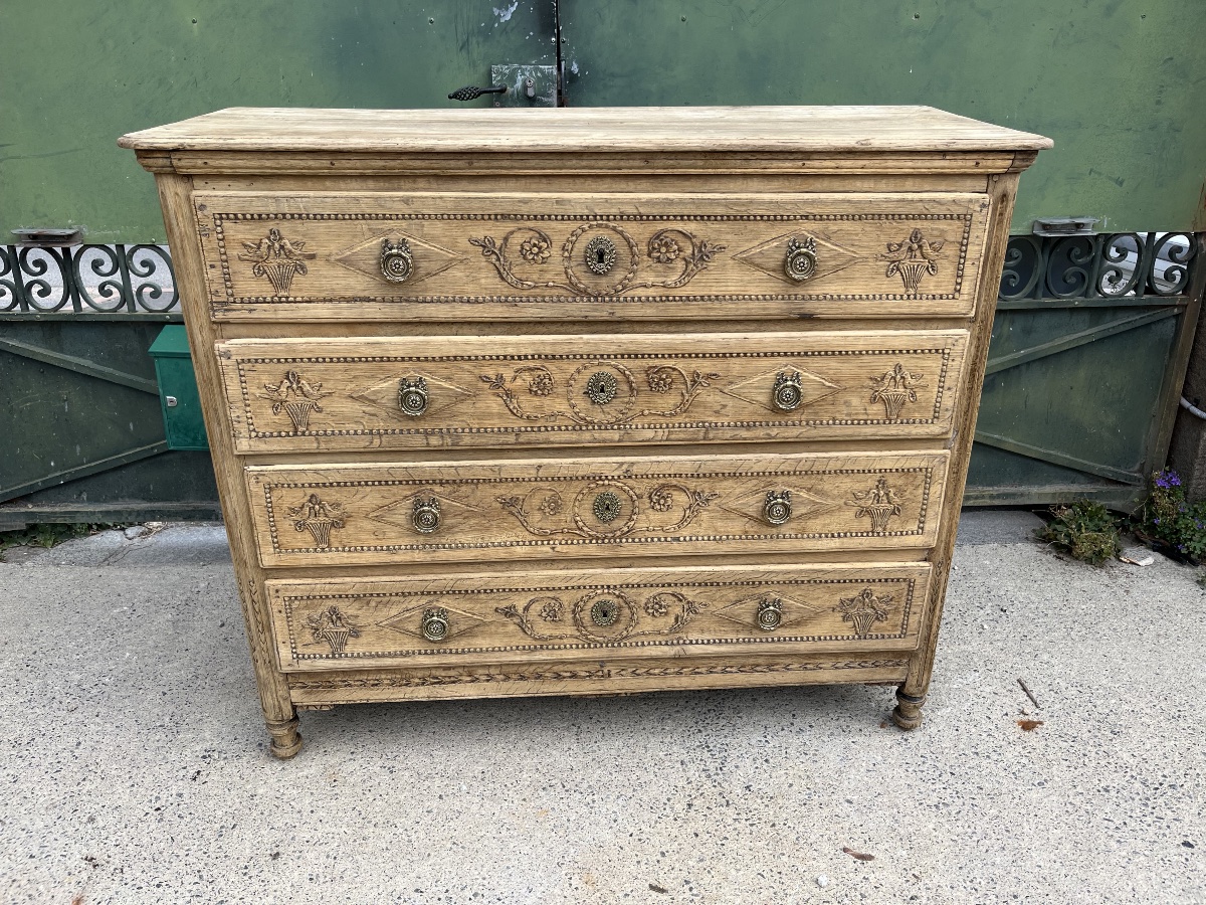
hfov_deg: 67.3
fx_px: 906
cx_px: 603
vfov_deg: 53.1
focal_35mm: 26
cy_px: 452
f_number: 1.6
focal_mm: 5.1
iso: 50
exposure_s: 1/618
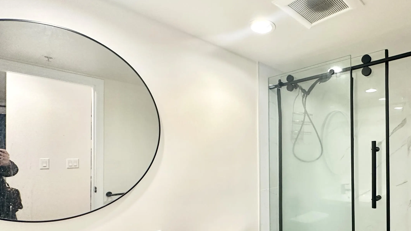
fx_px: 240
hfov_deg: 78.2
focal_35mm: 22
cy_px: 152
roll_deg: +1.4
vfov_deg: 50.7
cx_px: 279
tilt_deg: +0.9
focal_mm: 2.22
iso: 250
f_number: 2.2
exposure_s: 1/120
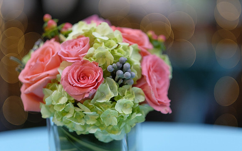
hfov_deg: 24.1
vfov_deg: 15.2
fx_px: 567
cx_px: 121
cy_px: 73
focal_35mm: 86
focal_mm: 56
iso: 1000
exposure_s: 1/1250
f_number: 1.2
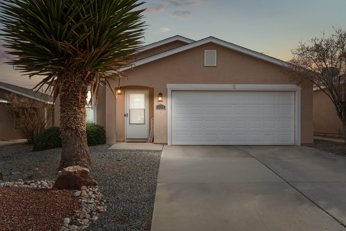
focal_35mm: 32
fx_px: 308
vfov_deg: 41.1
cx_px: 173
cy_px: 116
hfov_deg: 58.7
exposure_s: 1/640
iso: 320
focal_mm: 32
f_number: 9
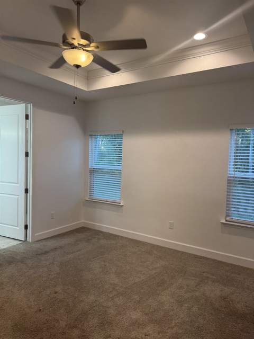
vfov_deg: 71.6
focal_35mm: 24
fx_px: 235
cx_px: 127
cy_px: 170
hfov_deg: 56.8
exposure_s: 1/120
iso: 160
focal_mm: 6.76
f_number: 1.78
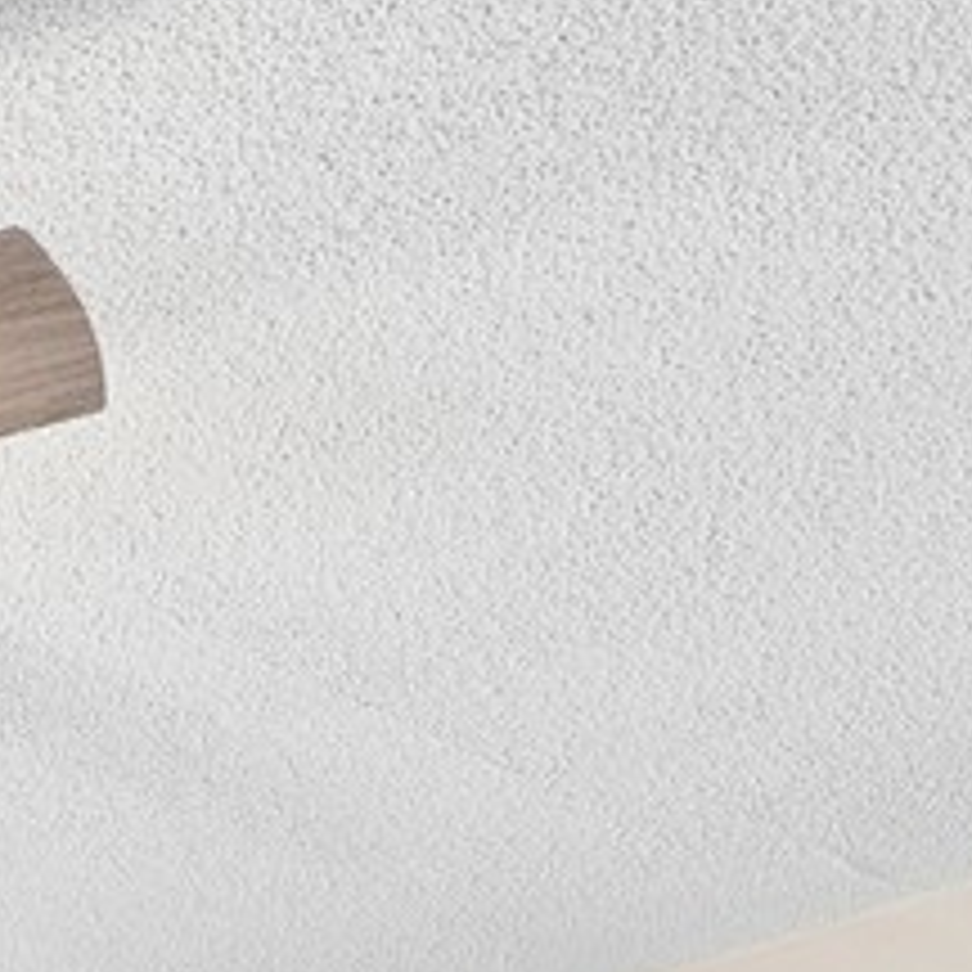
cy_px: 2212
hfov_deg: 14.2
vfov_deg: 13.0
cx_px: -830
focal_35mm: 107
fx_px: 3399
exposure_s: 1/10
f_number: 9
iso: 400
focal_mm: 16
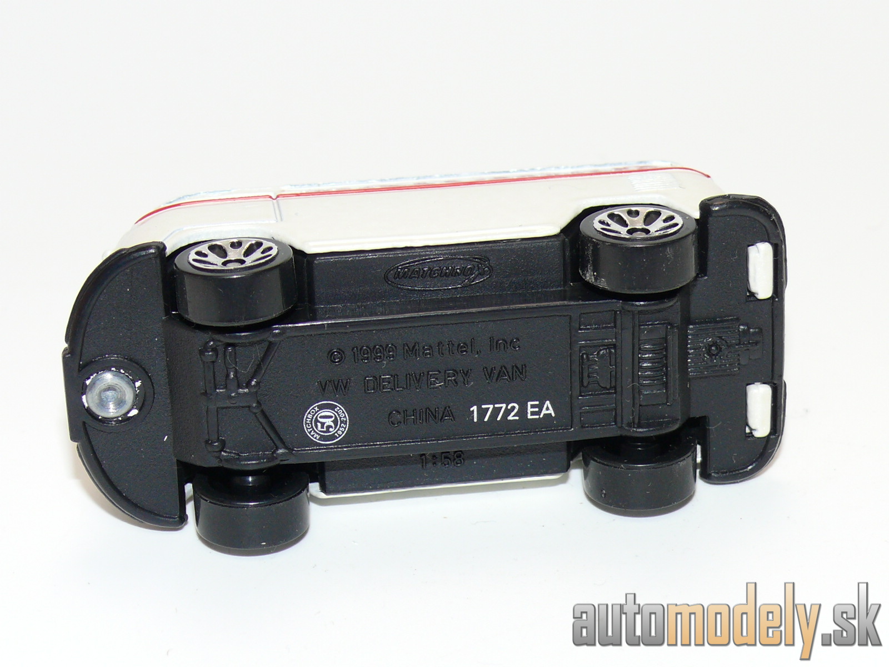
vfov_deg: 14.5
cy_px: 334
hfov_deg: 19.3
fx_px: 2620
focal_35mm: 102
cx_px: 444
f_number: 4
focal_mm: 13.3
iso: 100
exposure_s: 1/30
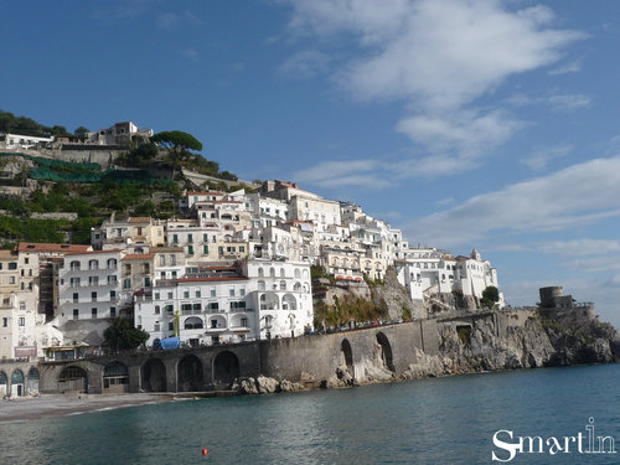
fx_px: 734
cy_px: 232
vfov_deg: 35.1
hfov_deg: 45.8
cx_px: 310
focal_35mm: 41
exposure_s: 1/500
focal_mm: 5
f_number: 8
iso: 100
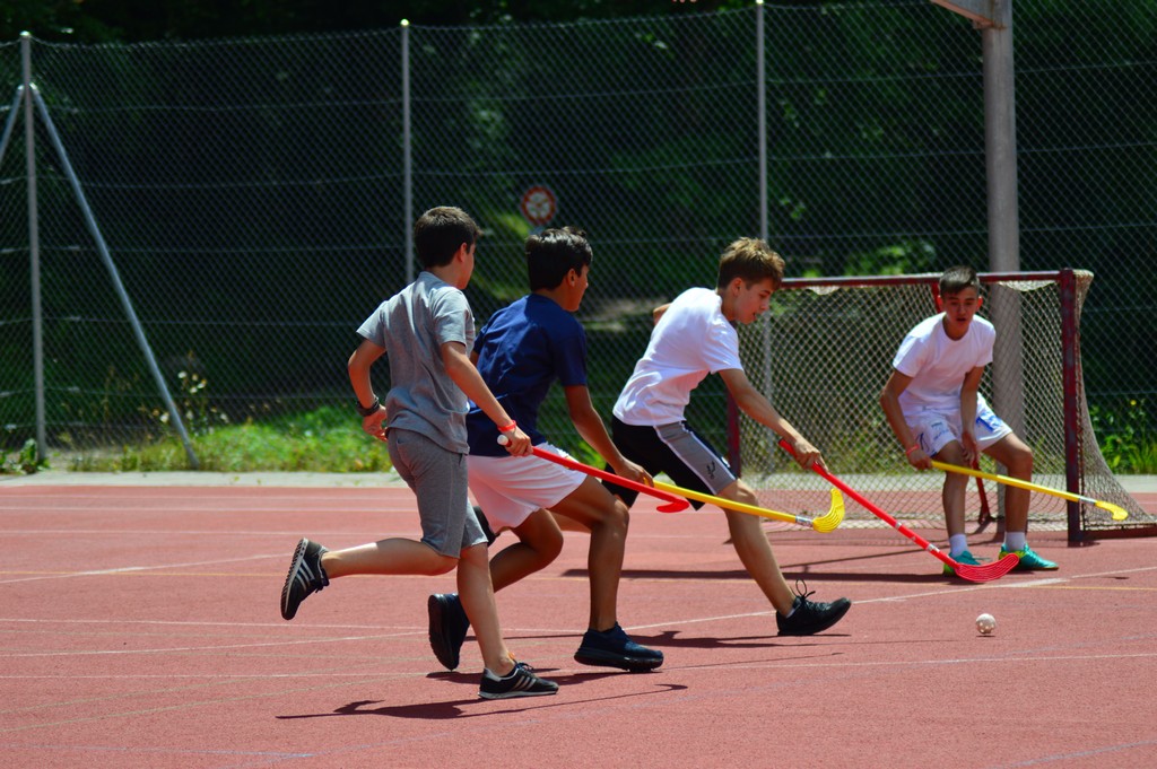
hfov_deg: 13.1
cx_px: 578
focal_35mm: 158
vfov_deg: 8.7
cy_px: 384
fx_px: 5058
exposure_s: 1/1600
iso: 200
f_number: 4
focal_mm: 105
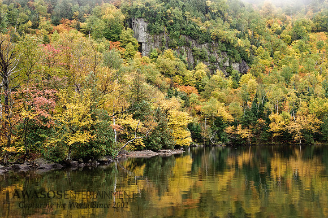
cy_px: 109
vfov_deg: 30.5
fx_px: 401
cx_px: 164
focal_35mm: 44
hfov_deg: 44.5
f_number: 16
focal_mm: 44
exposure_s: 1/3
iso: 200
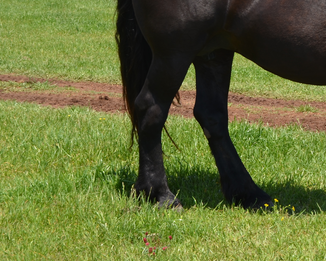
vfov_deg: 12.1
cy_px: 79
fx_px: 1226
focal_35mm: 127
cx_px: 439
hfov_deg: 14.4
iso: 100
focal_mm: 32
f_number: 9
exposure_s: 1/200
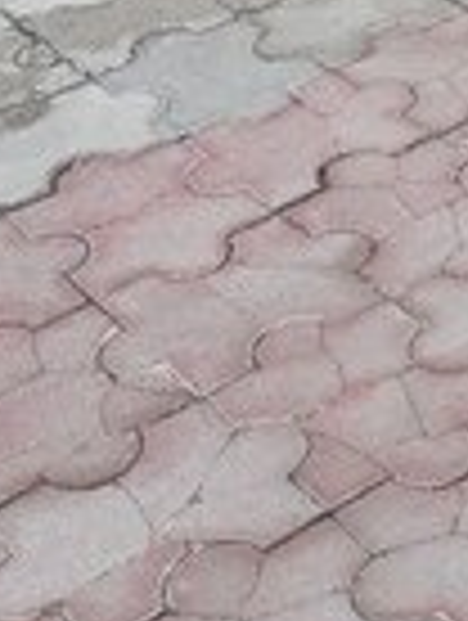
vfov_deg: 18.6
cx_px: 549
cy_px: -212
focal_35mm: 97
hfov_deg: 14.8
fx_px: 1743
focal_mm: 3.6
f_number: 1.9
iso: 40
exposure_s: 1/201
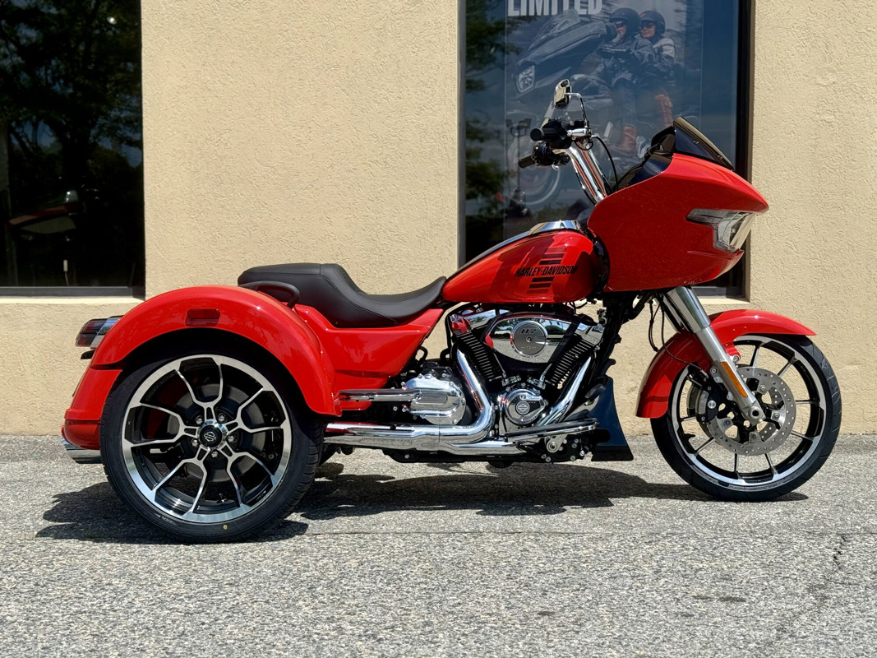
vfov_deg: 30.3
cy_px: 329
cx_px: 438
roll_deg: +0.5
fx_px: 1216
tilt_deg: -1.6
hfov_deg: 39.7
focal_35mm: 48
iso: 100
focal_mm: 6.76
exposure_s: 1/5208
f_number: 1.78
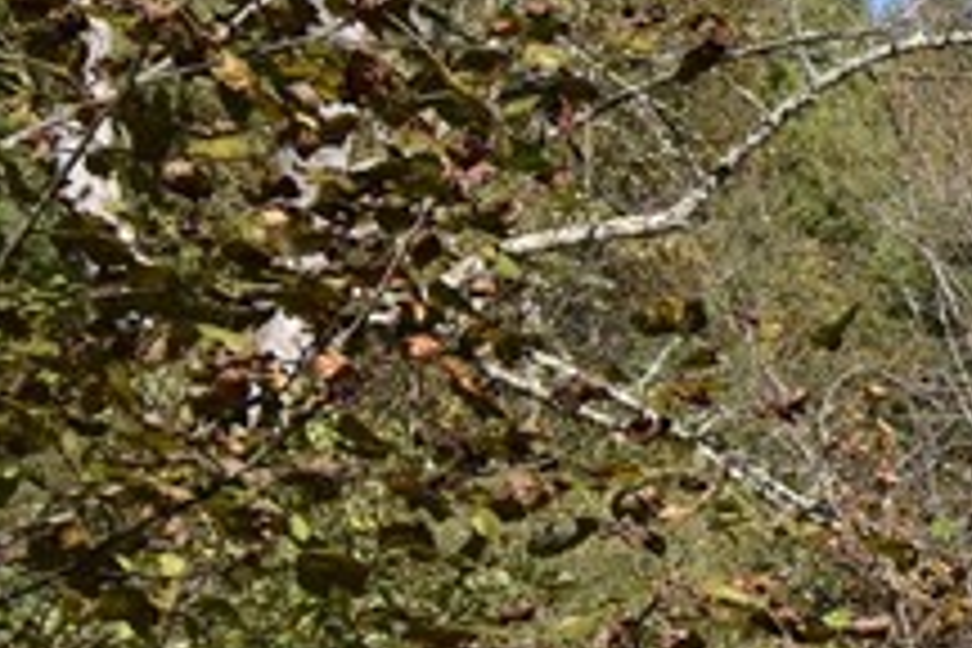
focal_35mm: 151
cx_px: 2295
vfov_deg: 9.0
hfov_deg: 11.4
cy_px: 608
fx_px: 4077
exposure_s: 1/250
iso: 100
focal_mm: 20
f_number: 6.3
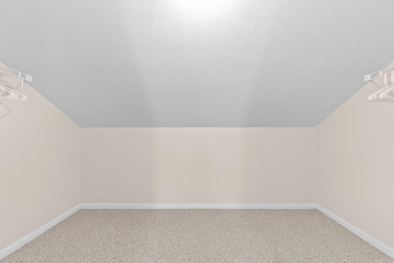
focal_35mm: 15
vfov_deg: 77.3
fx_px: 164
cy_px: 132
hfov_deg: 100.4
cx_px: 197
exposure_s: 1/4
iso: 100
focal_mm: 10
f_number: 4.5
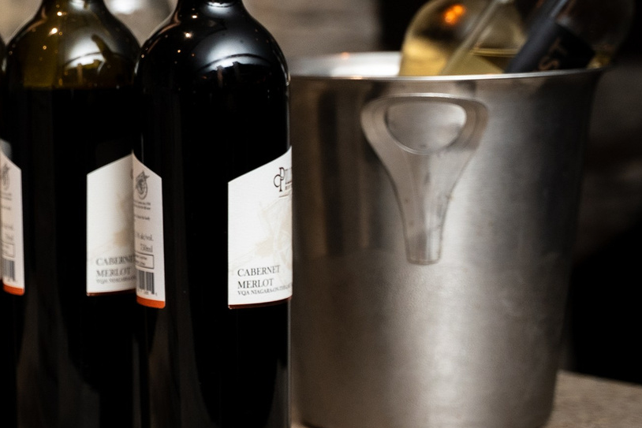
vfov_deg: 8.7
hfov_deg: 12.9
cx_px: -55
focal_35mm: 157
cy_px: 137
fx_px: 2800
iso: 640
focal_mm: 49.5
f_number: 2.8
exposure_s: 1/160
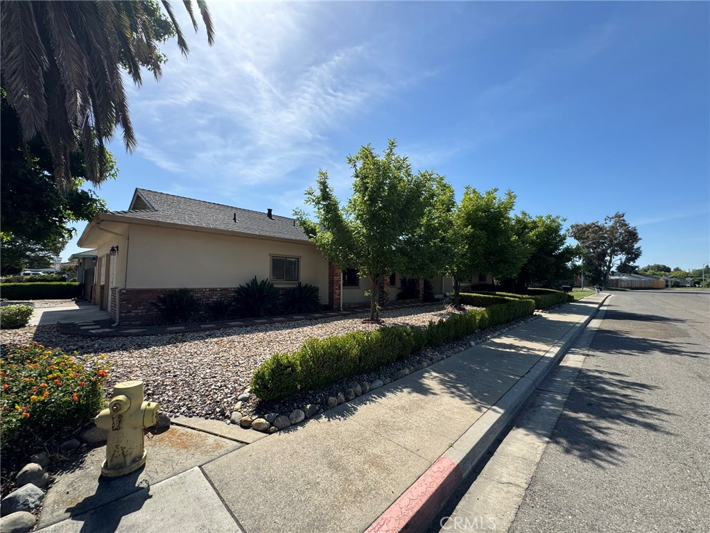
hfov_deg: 102.1
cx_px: 355
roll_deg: -2.5
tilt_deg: +5.2
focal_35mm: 14
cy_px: 266
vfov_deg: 85.7
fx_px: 287
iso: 50
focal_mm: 2.22
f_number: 2.2
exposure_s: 1/1832
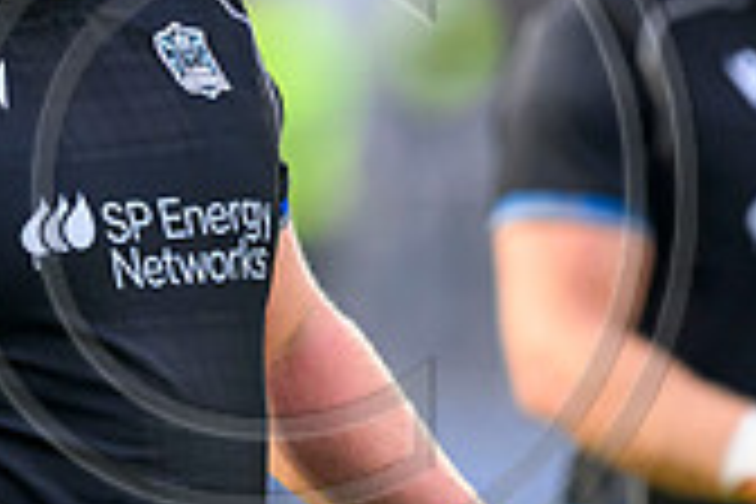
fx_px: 29083
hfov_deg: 1.5
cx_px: 234
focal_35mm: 1385
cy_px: 187
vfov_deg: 1.0
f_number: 3.2
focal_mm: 400
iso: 3200
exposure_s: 1/1600
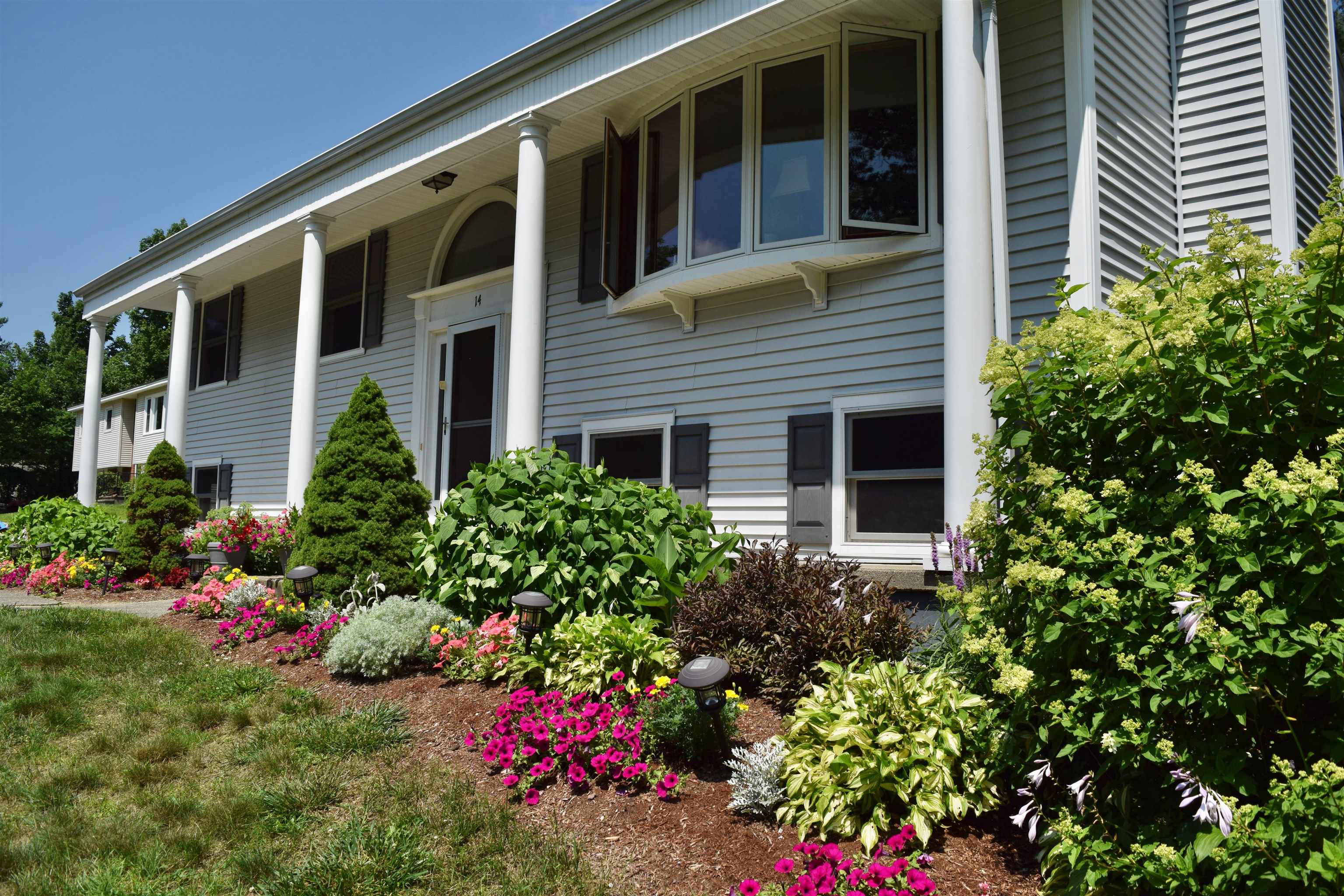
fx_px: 1008
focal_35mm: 27
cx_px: 672
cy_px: 448
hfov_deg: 67.4
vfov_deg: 47.9
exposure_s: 1/2000
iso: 200
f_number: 7.1
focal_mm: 18
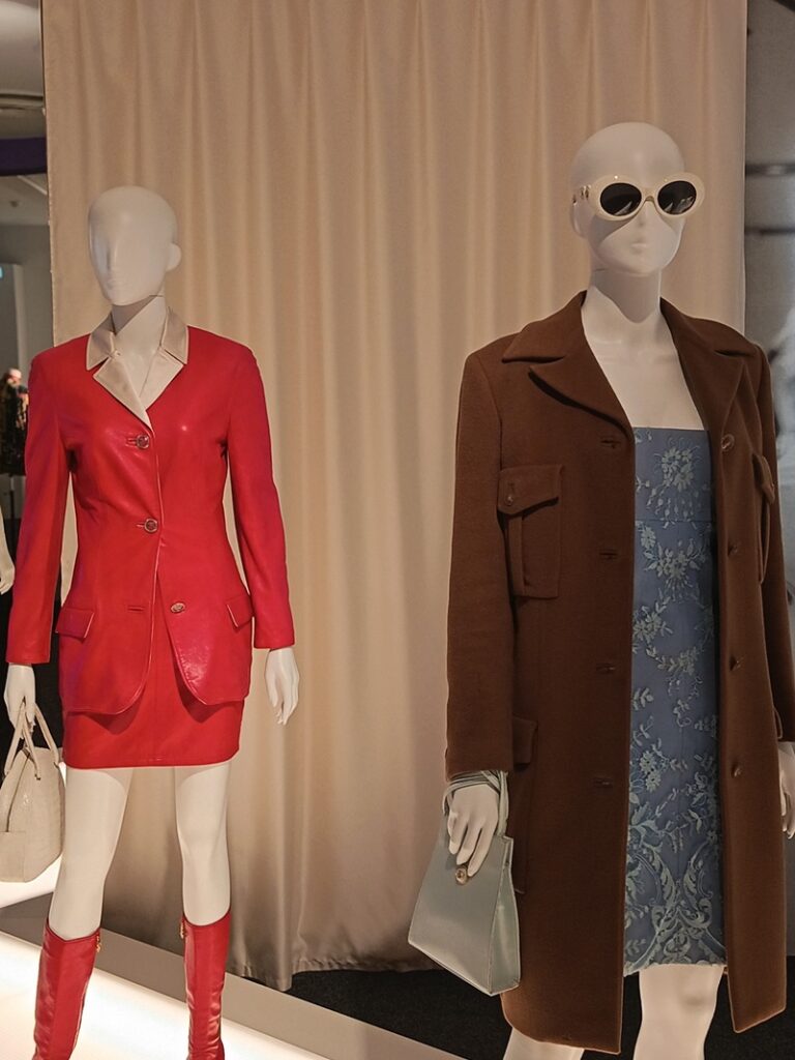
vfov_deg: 39.7
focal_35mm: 48
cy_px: 530
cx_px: 398
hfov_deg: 30.3
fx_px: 1470
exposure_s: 1/33.3
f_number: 4
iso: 1564
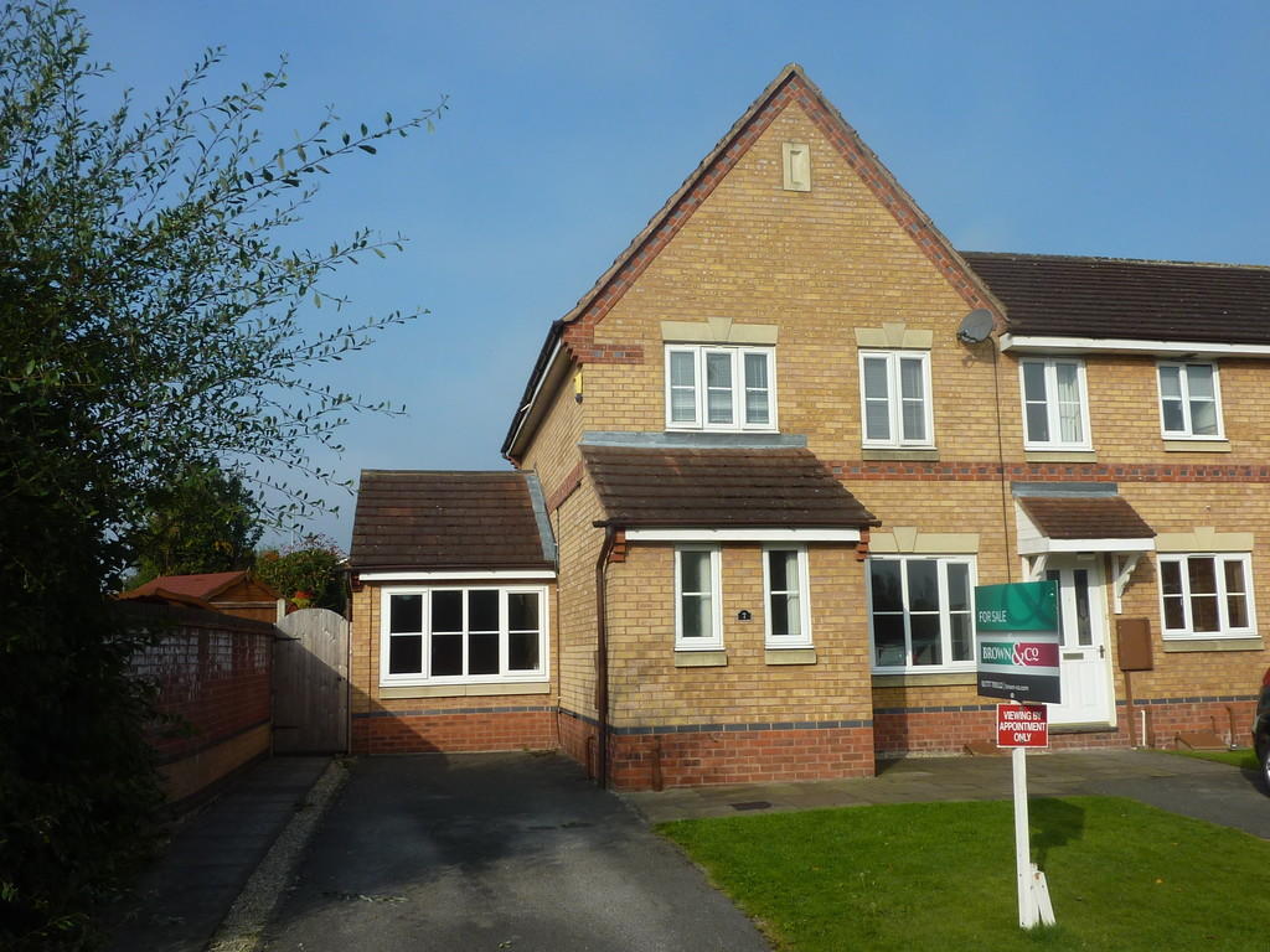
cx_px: 635
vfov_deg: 45.4
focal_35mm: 31
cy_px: 476
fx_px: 1137
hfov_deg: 58.4
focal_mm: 4.1
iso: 80
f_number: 5
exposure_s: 1/500
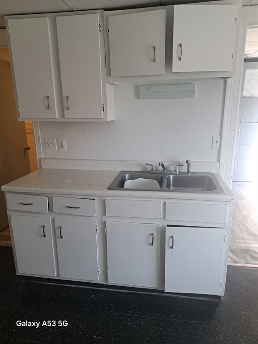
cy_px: 172
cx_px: 129
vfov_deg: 71.6
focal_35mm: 24
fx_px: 239
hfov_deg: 56.8
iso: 250
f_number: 1.8
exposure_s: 1/60
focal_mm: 5.23
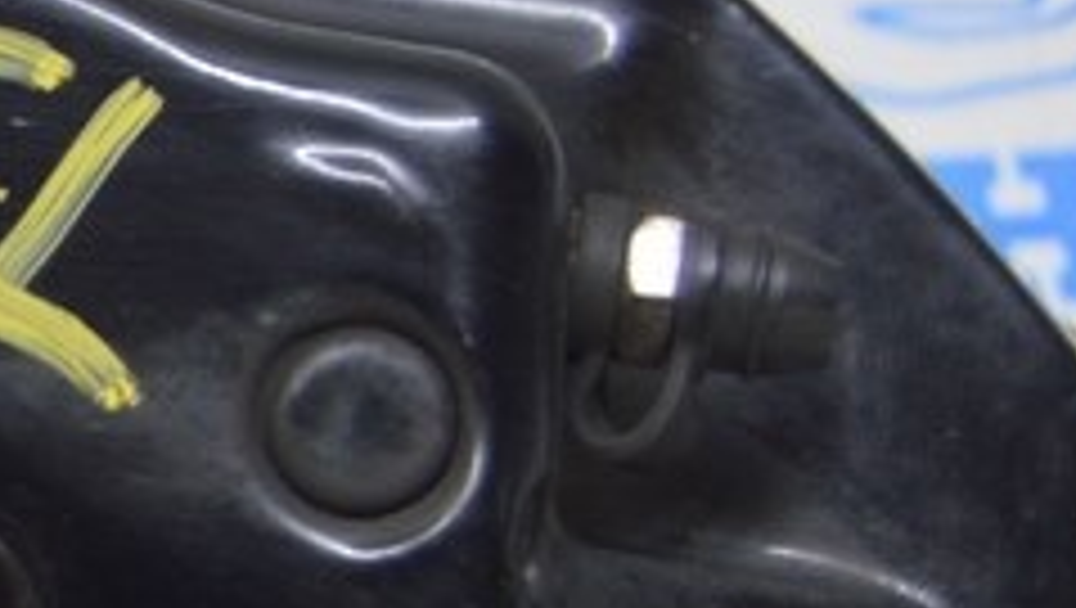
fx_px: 6718
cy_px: 173
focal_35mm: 235
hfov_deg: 8.8
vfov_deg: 5.2
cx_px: -801
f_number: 5.6
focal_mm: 35
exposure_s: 1/20
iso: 400
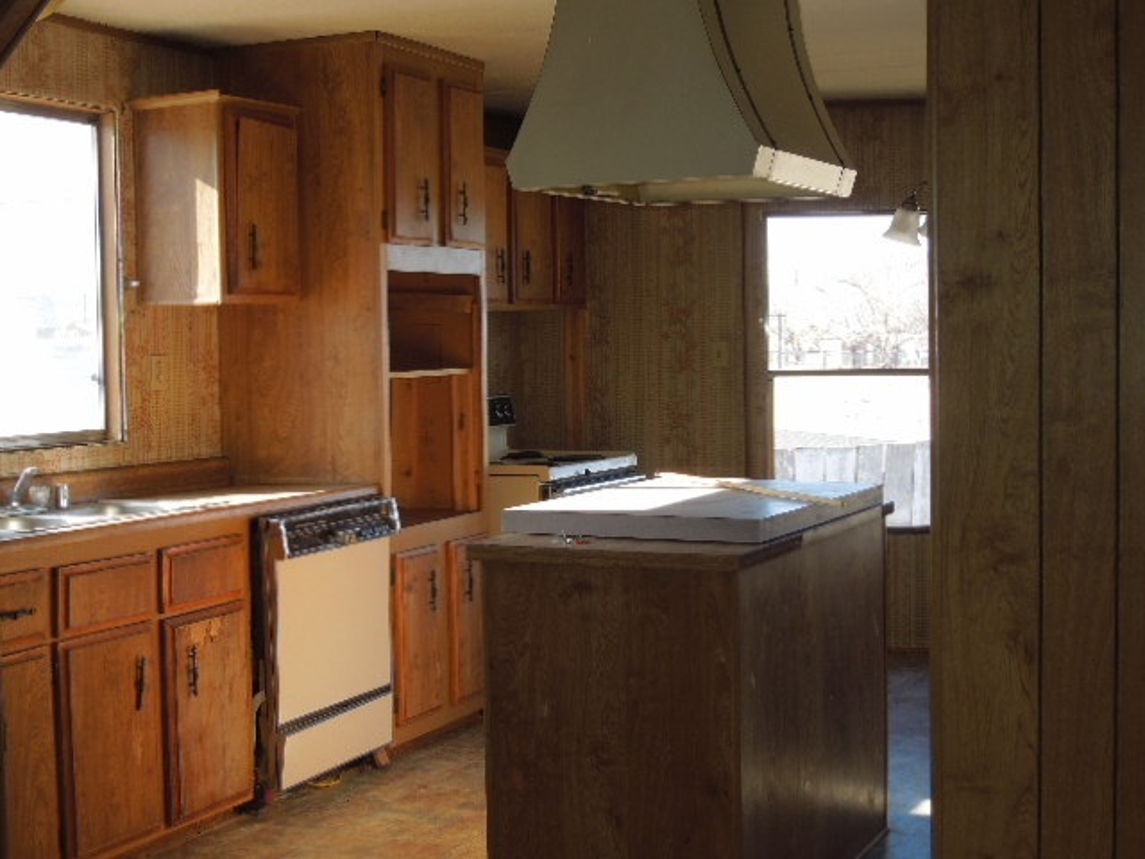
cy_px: 430
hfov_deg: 39.7
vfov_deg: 30.3
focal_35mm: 48
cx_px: 572
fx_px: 1588
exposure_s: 1/80
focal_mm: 8.7
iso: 100
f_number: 4
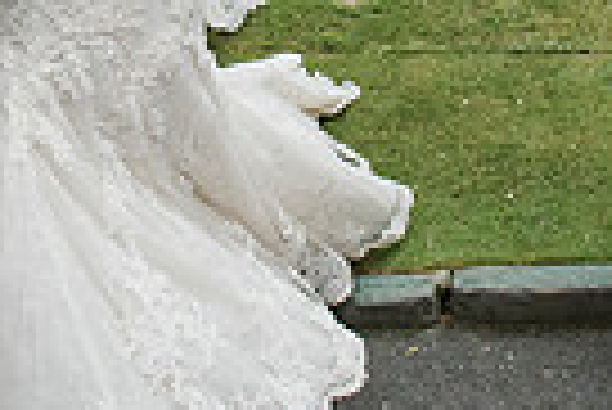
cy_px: -296
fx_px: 1838
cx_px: 217
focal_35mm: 108
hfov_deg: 18.9
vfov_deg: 11.9
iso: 800
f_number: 4.5
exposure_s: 1/640
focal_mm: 24
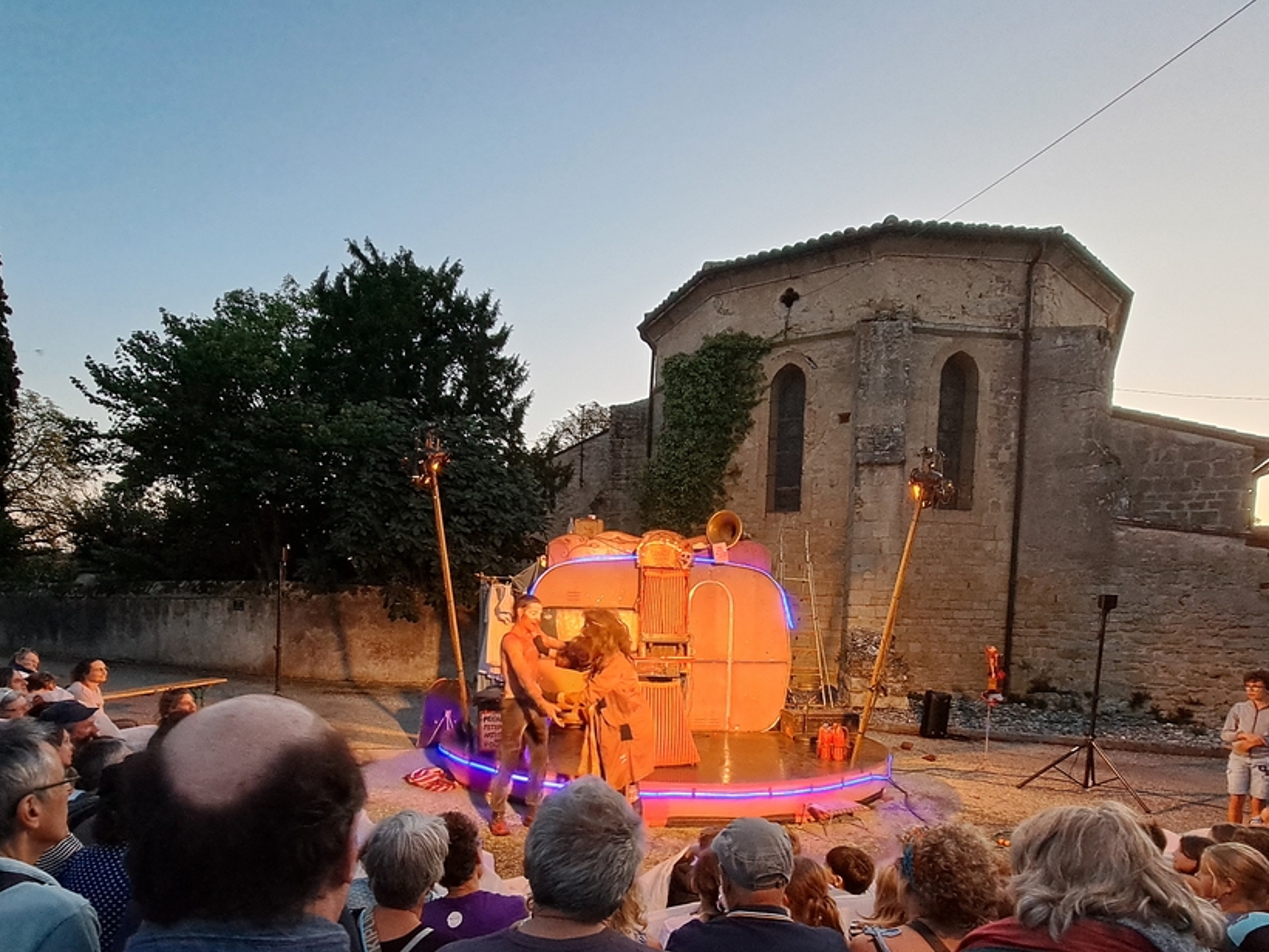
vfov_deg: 67.0
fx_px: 697
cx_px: 623
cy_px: 629
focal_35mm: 19
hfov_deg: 84.6
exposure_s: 1/50
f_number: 2.2
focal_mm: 1.74
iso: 250
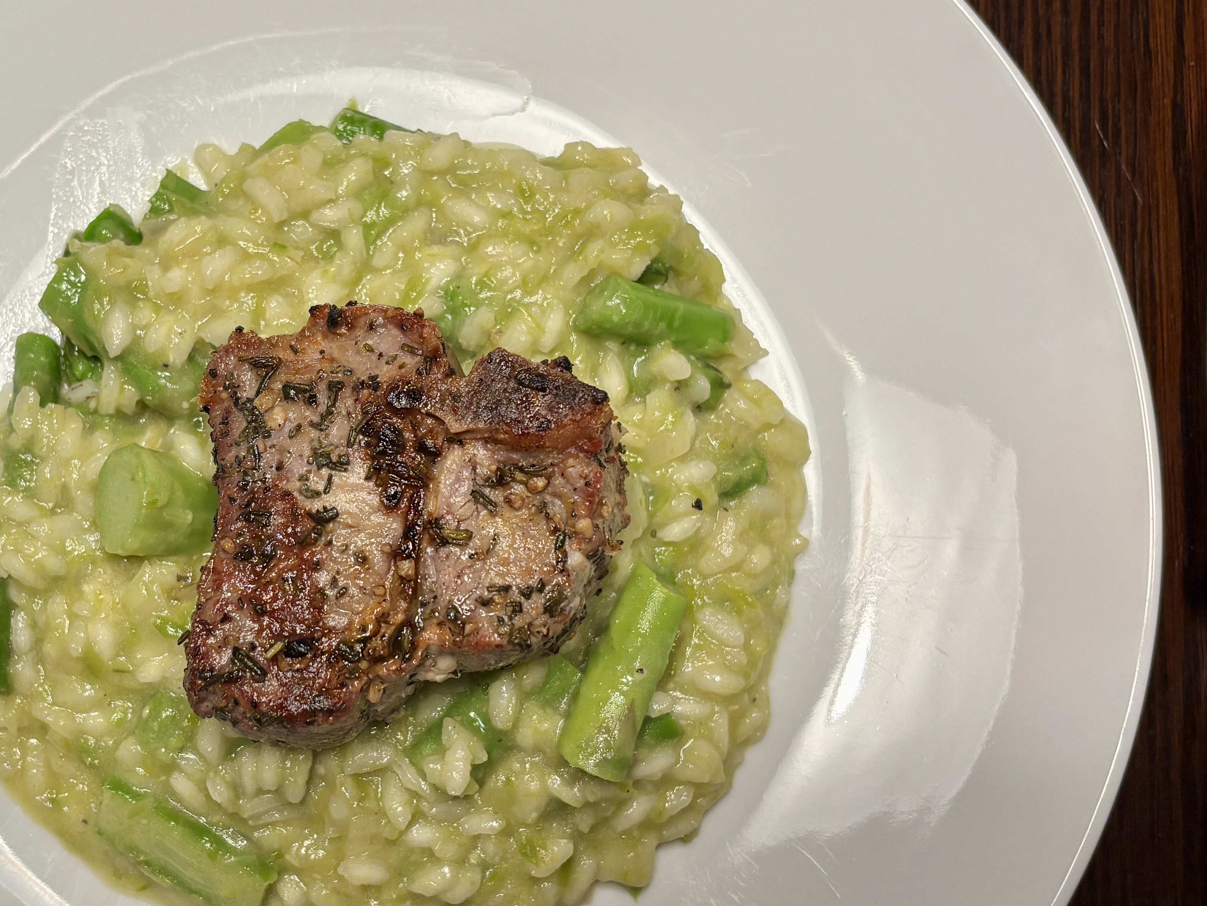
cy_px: 505
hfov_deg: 39.8
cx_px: 376
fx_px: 1639
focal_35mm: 47
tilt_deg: -87.3
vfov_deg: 30.9
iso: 125
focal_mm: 5.96
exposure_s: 1/120
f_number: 1.6
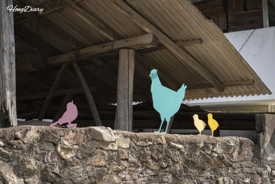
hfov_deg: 34.5
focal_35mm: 58
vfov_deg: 23.4
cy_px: 92
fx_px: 443
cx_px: 138
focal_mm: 58
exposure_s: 1/80
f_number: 6.3
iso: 100
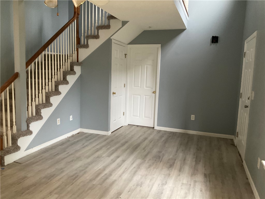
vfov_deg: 48.2
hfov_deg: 61.7
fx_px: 222
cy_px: 100
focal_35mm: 29
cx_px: 132
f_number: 1.8
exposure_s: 1/40
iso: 320
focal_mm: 3
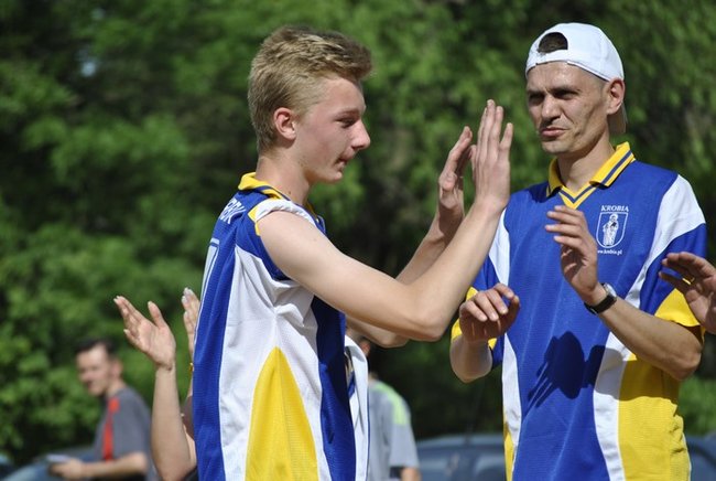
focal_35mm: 240
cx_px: 358
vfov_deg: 5.7
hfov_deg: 8.6
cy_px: 240
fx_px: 4782
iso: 160
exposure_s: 1/1000
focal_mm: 160
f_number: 5.3
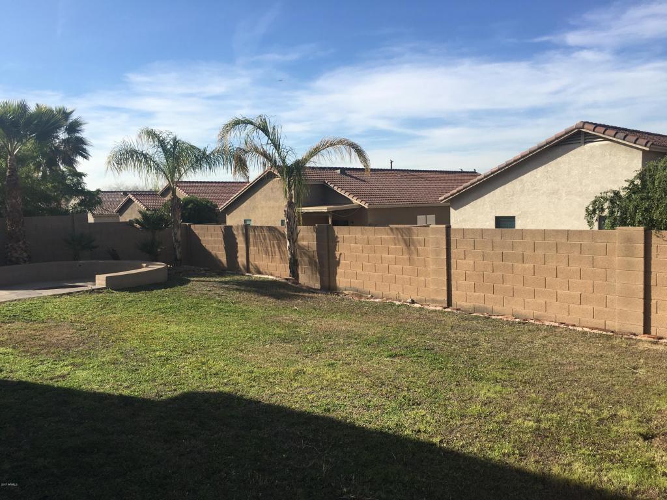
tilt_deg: -3.7
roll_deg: +1.5
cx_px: 334
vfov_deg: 48.2
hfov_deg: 61.7
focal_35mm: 29
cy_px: 250
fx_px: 559
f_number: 2.2
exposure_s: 1/1709
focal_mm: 4.15
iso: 25
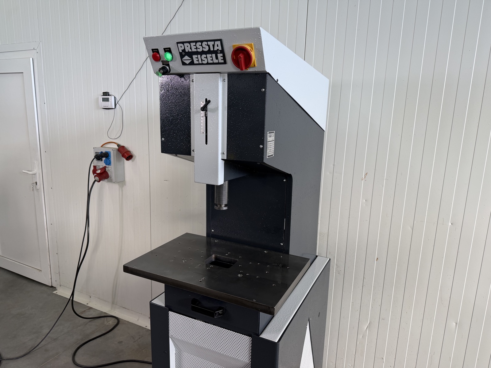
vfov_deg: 56.8
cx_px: 246
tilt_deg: -11.8
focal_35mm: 24
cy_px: 184
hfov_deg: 71.6
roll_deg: -2.3
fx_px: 340
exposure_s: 1/100
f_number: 1.78
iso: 100
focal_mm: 6.76
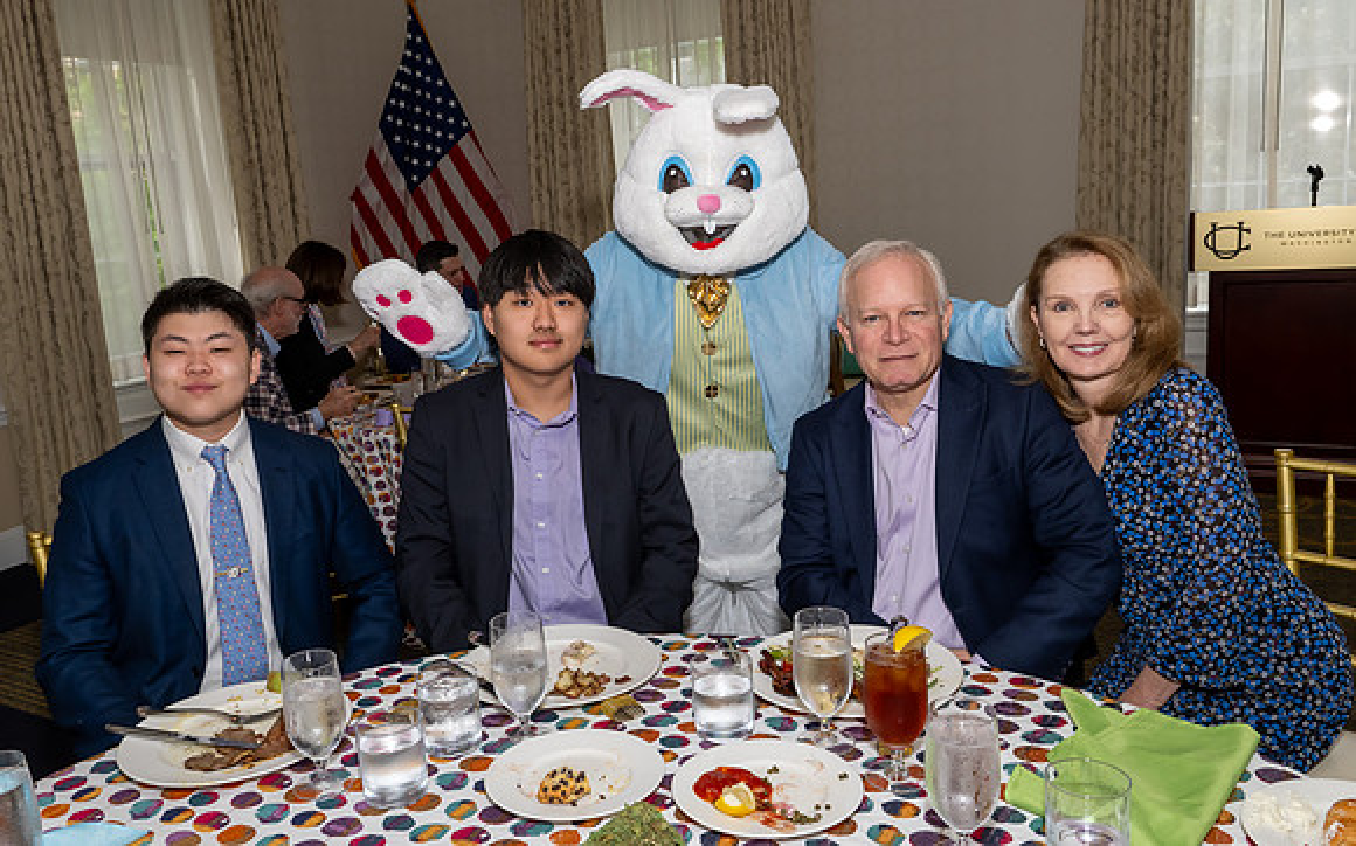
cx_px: 618
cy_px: 396
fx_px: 1062
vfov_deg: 43.4
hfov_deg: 65.0
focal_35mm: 29
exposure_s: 1/250
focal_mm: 17
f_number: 8
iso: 500
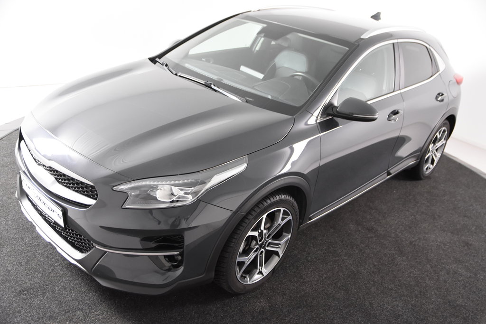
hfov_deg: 57.2
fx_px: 446
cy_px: 162
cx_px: 243
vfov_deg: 40.0
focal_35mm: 33
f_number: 3
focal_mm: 22
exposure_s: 1/30
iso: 1600
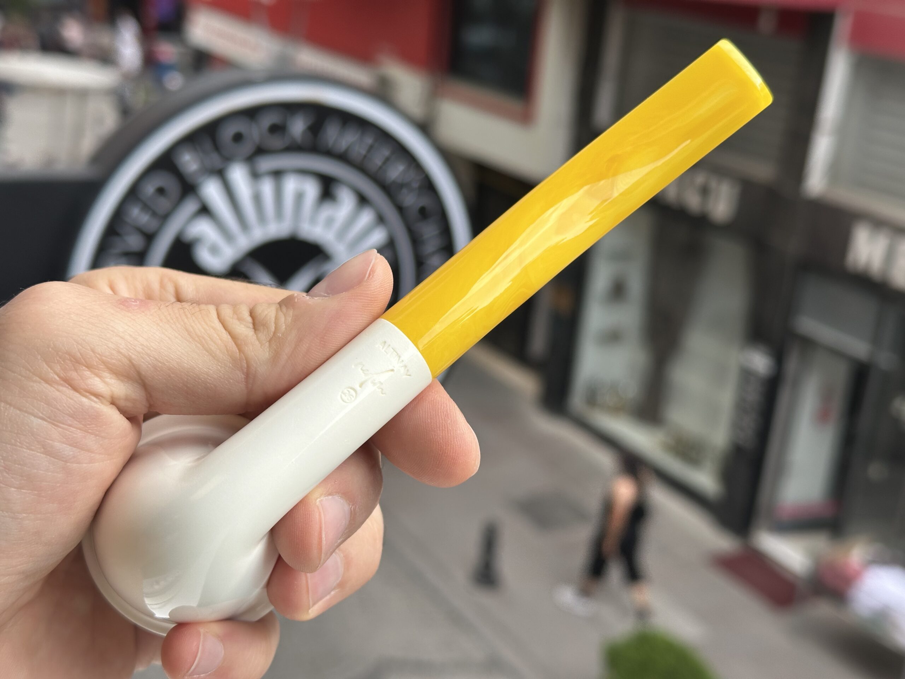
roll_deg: -6.1
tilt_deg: -17.3
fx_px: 1255
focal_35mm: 48
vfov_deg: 30.3
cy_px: 340
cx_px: 452
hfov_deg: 39.7
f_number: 1.78
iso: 64
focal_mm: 6.86
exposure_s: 1/944
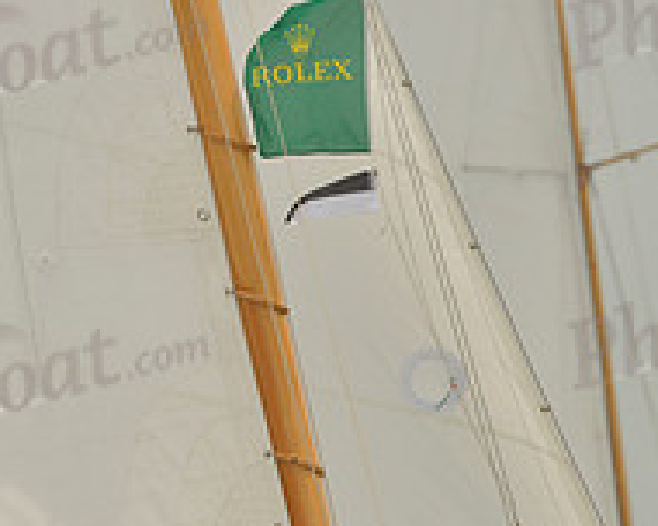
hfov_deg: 1.7
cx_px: 391
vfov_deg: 1.3
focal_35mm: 1148
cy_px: 528
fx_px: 22356
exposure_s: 1/1250
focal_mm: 400
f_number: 7.1
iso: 280
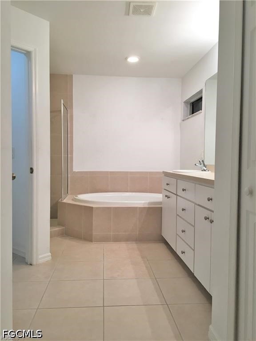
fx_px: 286
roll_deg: -0.3
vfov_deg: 61.7
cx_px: 128
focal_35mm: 29
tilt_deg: -2.5
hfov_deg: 48.2
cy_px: 170
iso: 50
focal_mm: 4.15
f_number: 2.2
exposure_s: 1/30
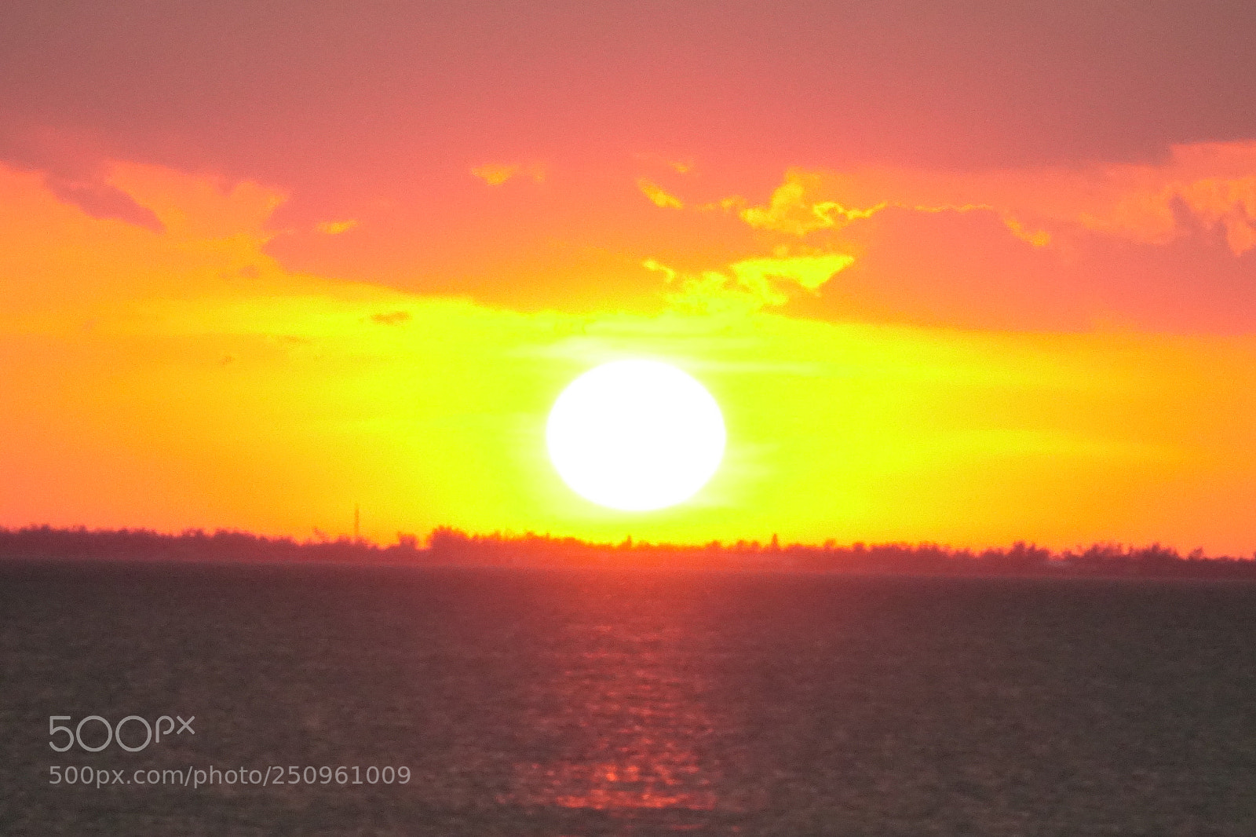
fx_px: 18626
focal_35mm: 534
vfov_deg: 2.6
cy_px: 418
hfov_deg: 3.9
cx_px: 628
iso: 4000
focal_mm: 195.64
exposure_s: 1/250
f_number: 16
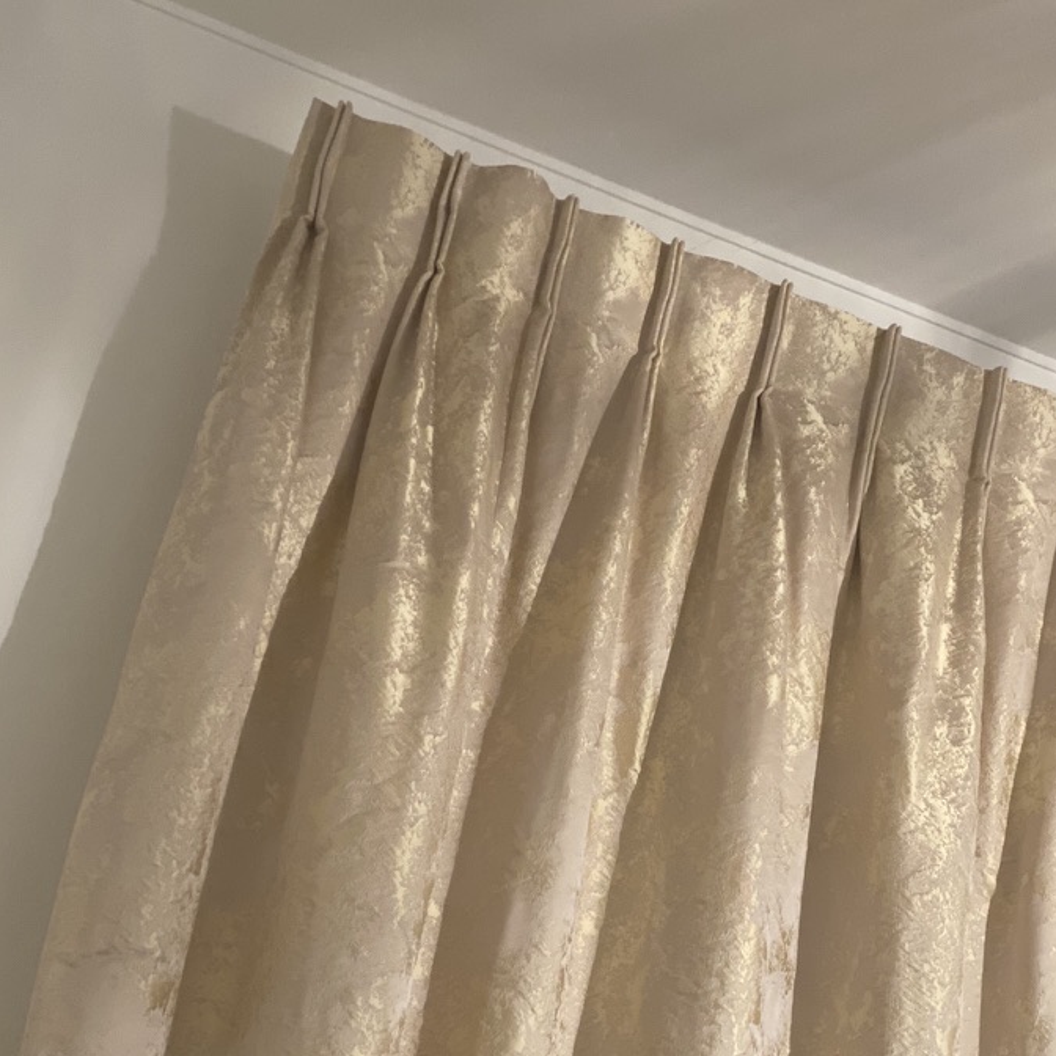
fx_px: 2416
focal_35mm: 70
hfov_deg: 24.7
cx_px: 564
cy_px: 629
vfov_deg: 24.6
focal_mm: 6
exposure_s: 1/33
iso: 200
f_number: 2
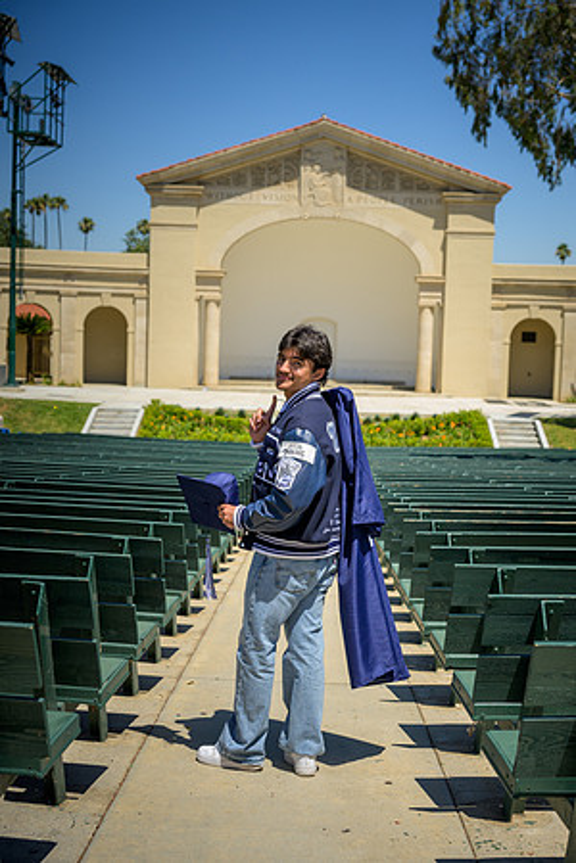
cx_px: 288
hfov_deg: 28.6
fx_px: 1128
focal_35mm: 47
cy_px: 432
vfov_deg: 41.9
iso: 800
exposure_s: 1/6400
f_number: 4
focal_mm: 47
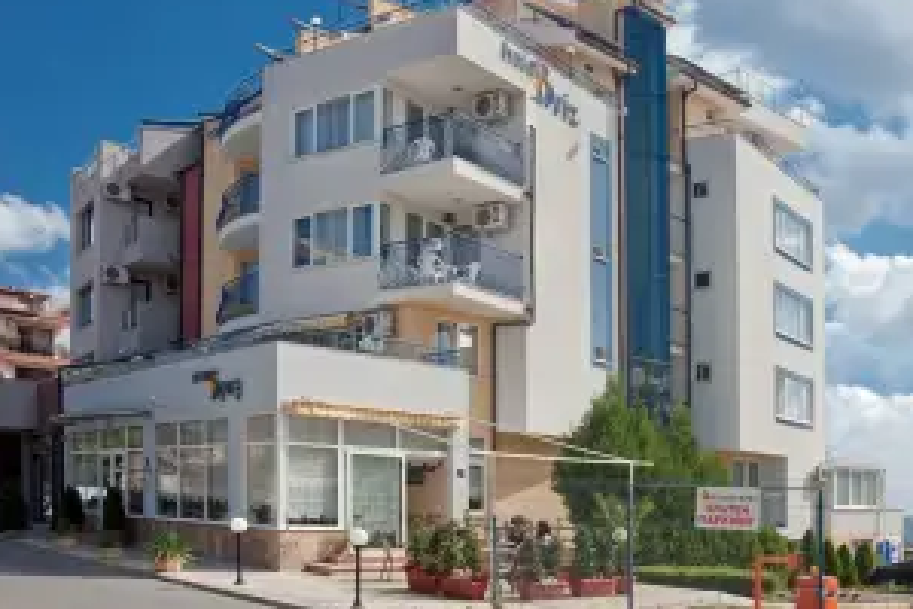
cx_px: 593
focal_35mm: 32
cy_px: 338
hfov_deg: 57.7
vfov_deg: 41.1
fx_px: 811
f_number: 16
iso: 1000
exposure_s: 1/1000
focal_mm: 24
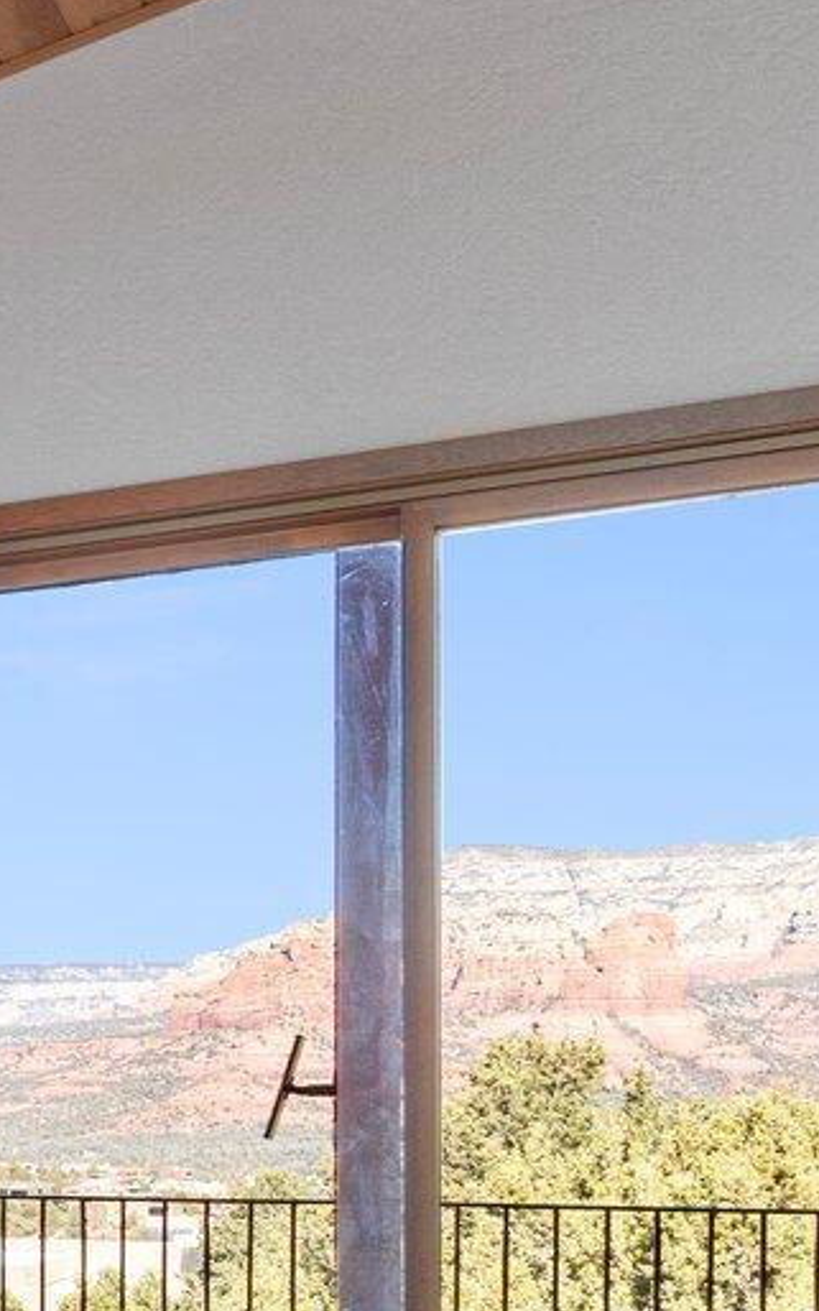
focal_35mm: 65
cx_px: -1416
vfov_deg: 30.5
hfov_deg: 12.5
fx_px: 2323
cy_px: 1116
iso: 1000
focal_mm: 16
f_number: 8
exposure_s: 1/25
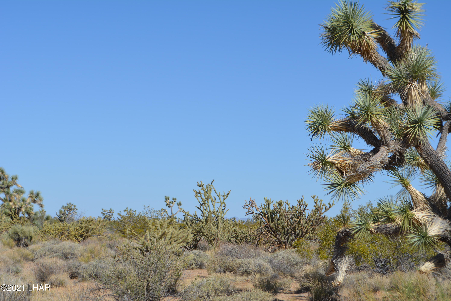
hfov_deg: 24.6
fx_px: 1034
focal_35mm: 82
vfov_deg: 16.6
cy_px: 150
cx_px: 226
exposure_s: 1/320
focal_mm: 55
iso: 100
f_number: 9
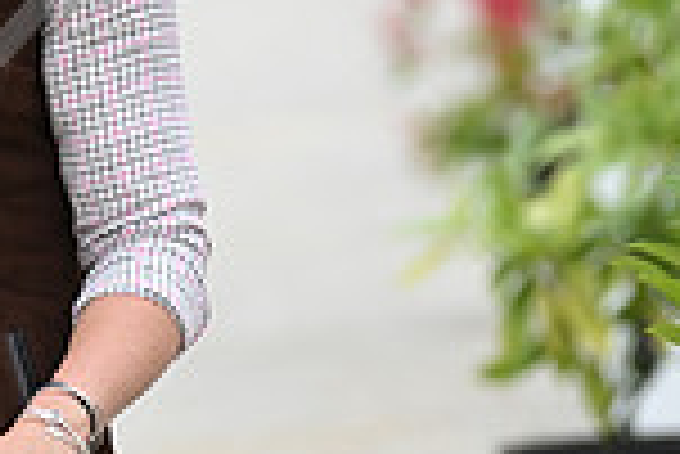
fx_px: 26129
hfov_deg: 1.5
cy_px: -335
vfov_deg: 1.0
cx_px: -369
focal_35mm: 1382
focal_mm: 360
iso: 560
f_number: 5.6
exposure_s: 1/1250
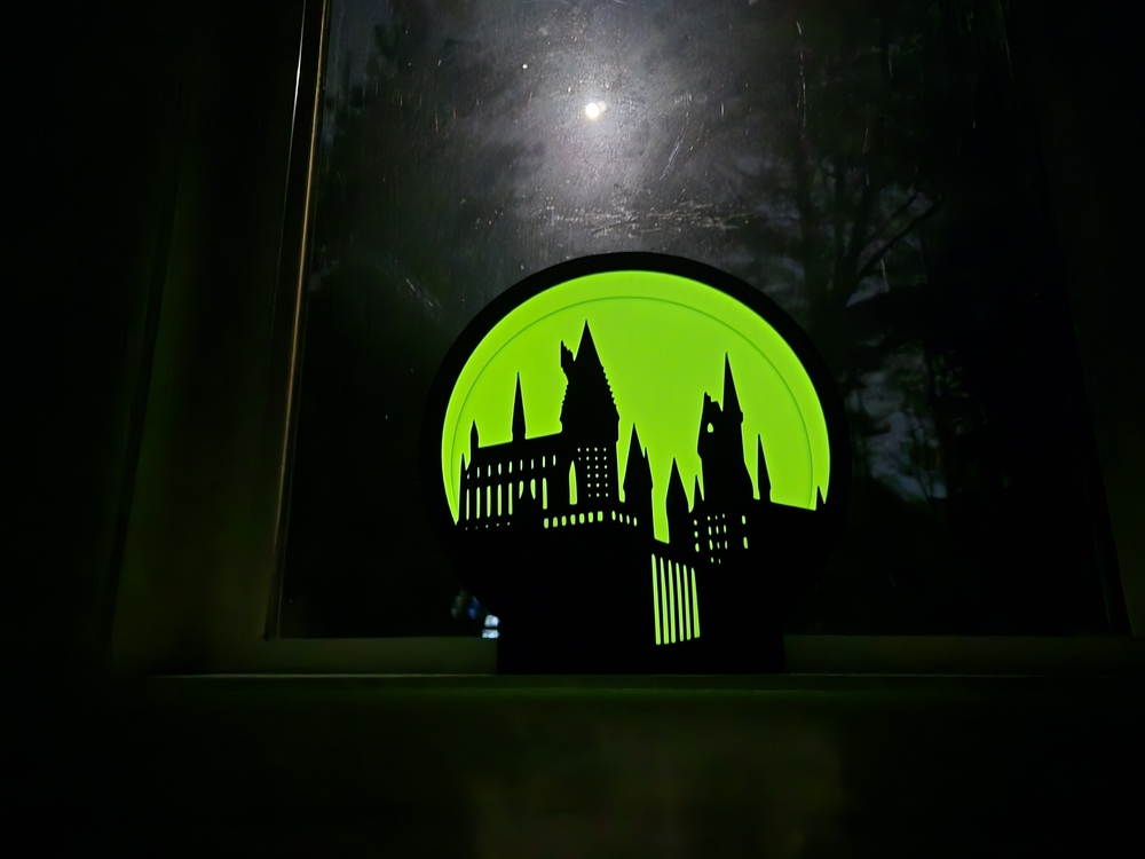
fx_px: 761
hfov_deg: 73.9
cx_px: 572
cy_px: 430
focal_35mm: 23
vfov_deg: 58.9
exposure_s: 1/8
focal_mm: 5.4
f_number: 1.8
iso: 3200
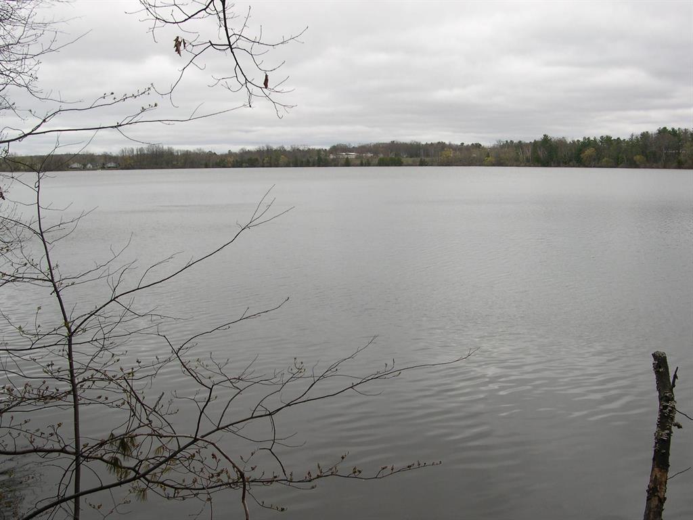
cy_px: 260
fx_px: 761
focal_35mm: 38
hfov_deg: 49.0
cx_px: 346
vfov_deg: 37.7
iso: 100
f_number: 7.6
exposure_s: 1/123
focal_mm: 8
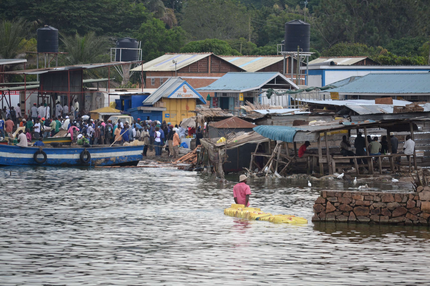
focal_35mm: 248
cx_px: 215
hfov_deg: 8.3
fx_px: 2956
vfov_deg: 5.6
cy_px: 143
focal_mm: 165
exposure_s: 1/640
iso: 400
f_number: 5.3
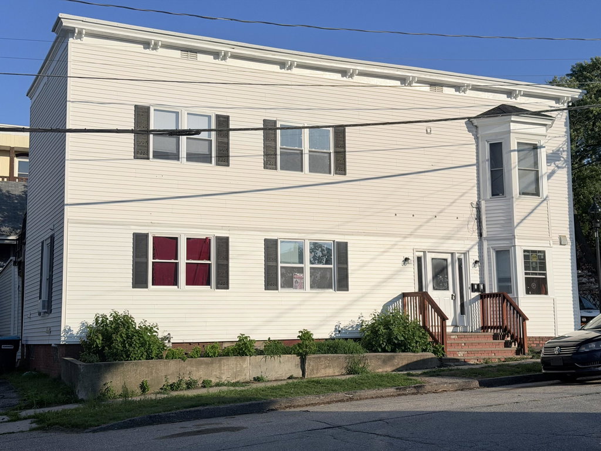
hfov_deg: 39.7
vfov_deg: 30.3
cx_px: 300
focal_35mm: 48
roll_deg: +1.0
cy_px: 226
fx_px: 833
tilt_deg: +7.9
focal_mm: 6.76
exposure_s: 1/13333
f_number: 1.78
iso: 64
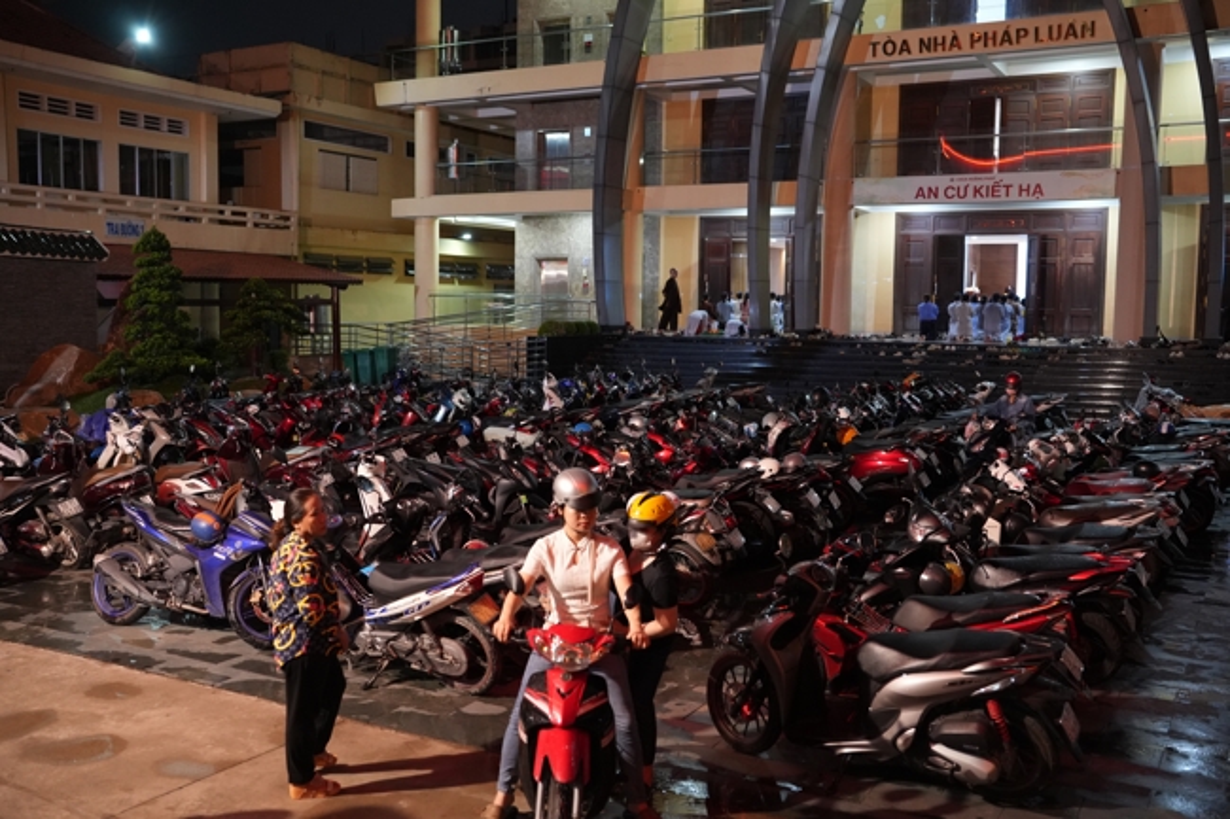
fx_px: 1195
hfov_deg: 54.4
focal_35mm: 35
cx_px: 615
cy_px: 410
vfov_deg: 37.8
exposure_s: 1/80
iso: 4000
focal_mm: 35
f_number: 2.8
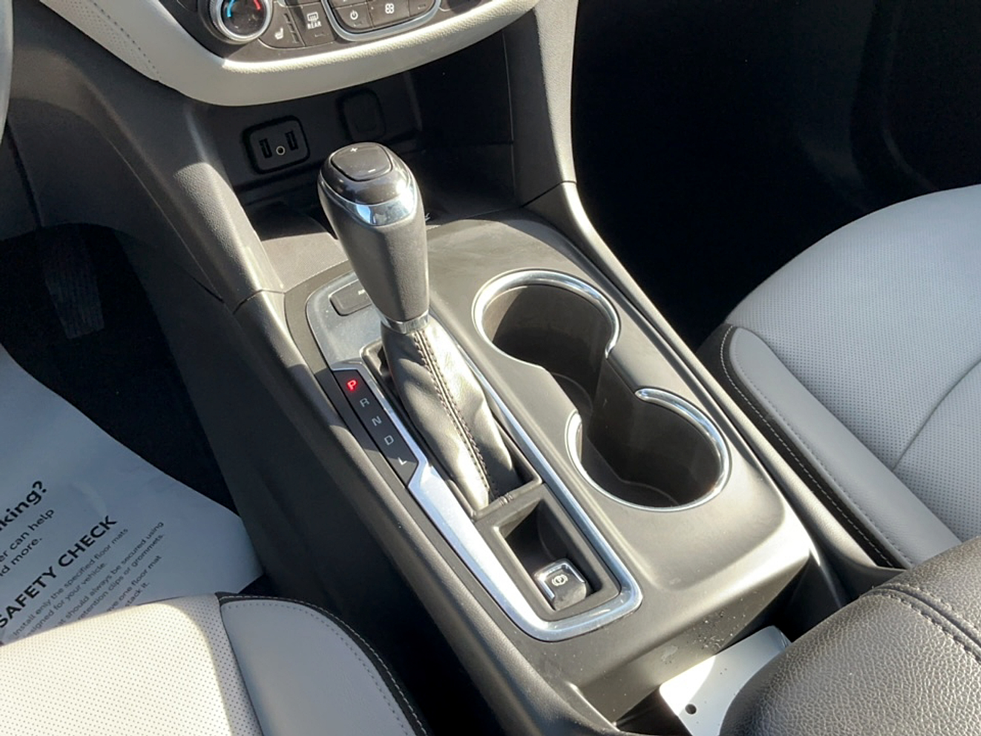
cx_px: 490
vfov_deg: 46.8
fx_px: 850
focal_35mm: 30
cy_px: 368
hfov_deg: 60.0
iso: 32
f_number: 1.8
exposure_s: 1/120
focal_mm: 3
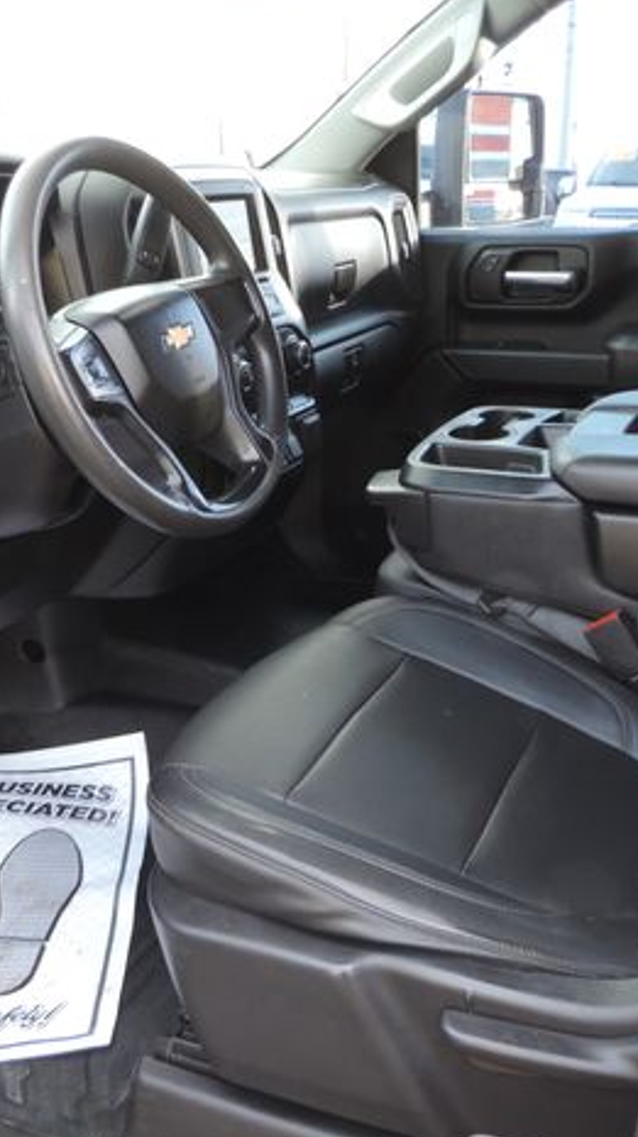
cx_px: 381
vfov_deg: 55.3
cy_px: 565
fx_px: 1084
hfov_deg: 32.7
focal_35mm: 36
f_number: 3
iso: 200
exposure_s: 1/30
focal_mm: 4.3
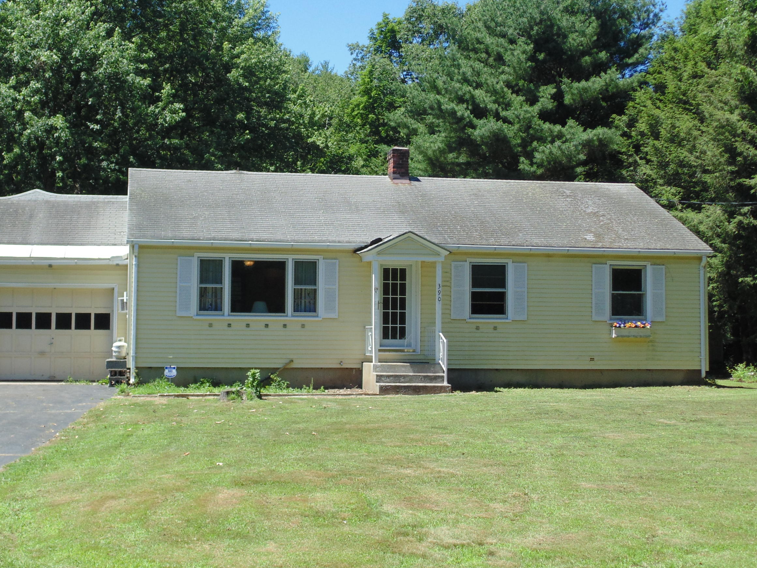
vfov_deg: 27.5
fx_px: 1159
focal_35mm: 53
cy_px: 299
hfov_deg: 36.0
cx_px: 286
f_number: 3.6
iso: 80
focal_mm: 7.4
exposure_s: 1/500
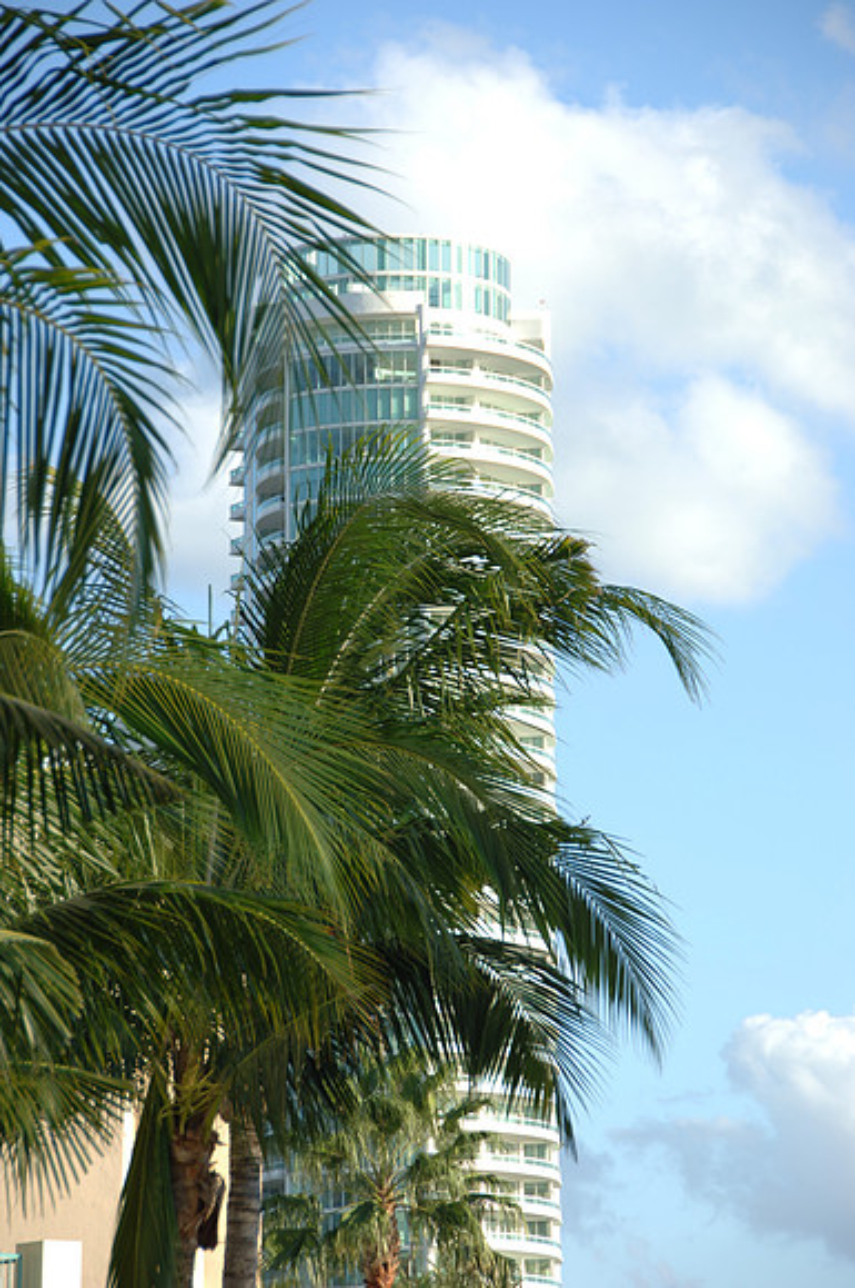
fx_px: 6002
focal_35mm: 168
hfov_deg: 8.1
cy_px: 644
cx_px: 428
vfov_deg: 12.2
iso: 100
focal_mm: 112
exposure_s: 1/160
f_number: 6
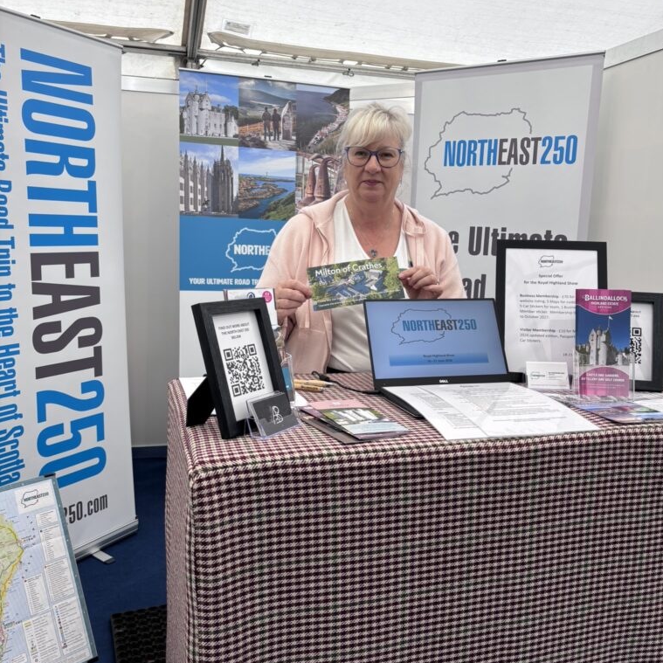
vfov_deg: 52.5
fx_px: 672
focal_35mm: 31
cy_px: 313
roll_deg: -3.5
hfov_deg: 52.5
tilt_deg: -8.3
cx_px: 334
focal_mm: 5.96
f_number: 1.6
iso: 32
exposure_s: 1/104
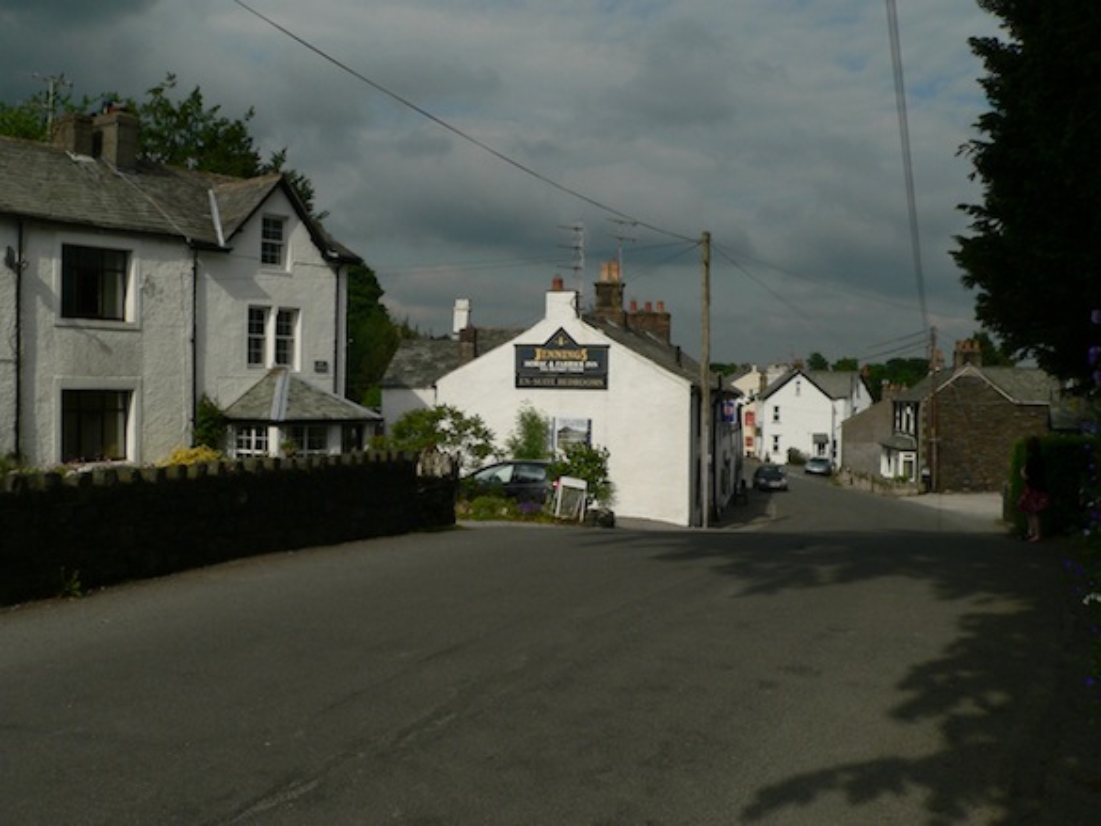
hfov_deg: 51.3
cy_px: 413
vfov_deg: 39.7
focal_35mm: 36
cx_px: 550
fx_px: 1145
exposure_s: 1/800
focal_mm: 6
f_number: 7.3
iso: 100
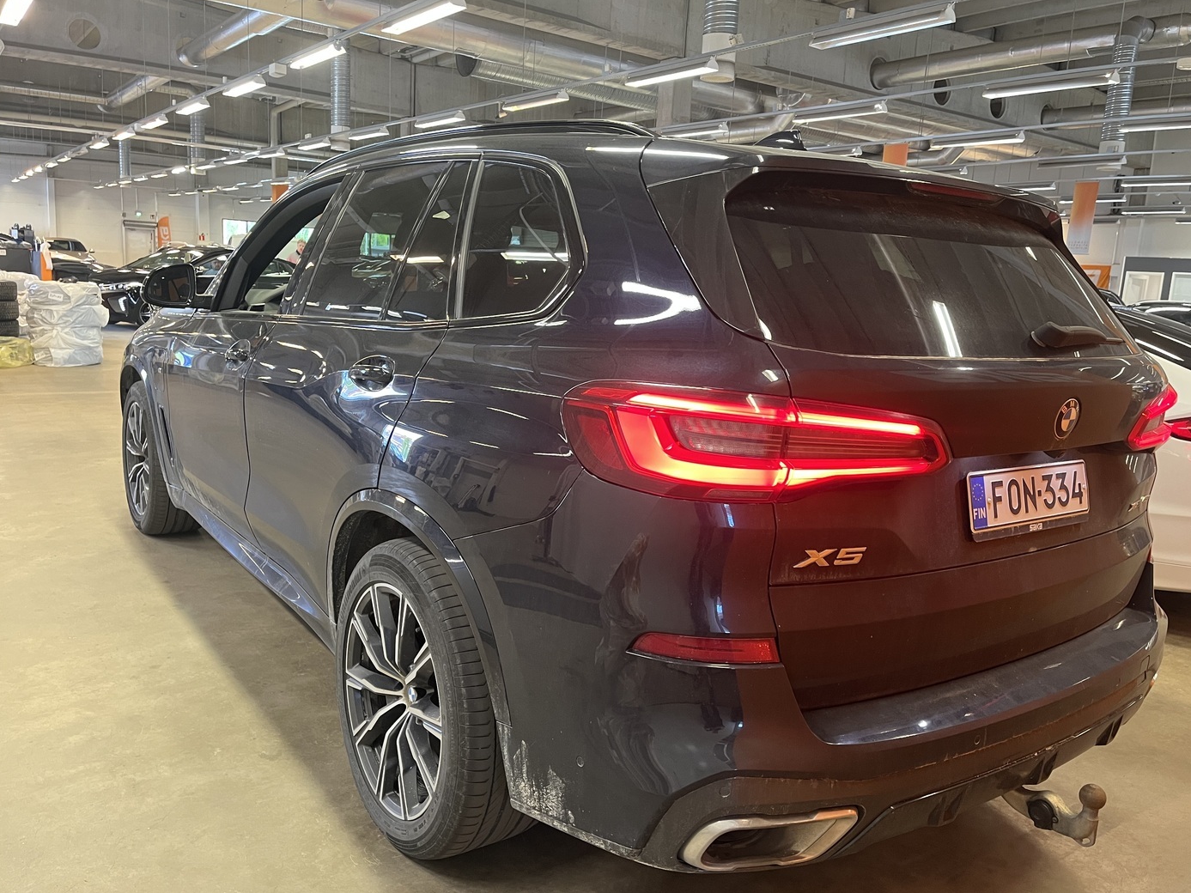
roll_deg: -3.6
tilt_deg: -10.9
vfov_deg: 51.3
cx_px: 611
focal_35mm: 27
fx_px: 929
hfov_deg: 65.3
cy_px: 446
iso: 250
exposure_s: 1/50
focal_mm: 5.1
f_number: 1.6
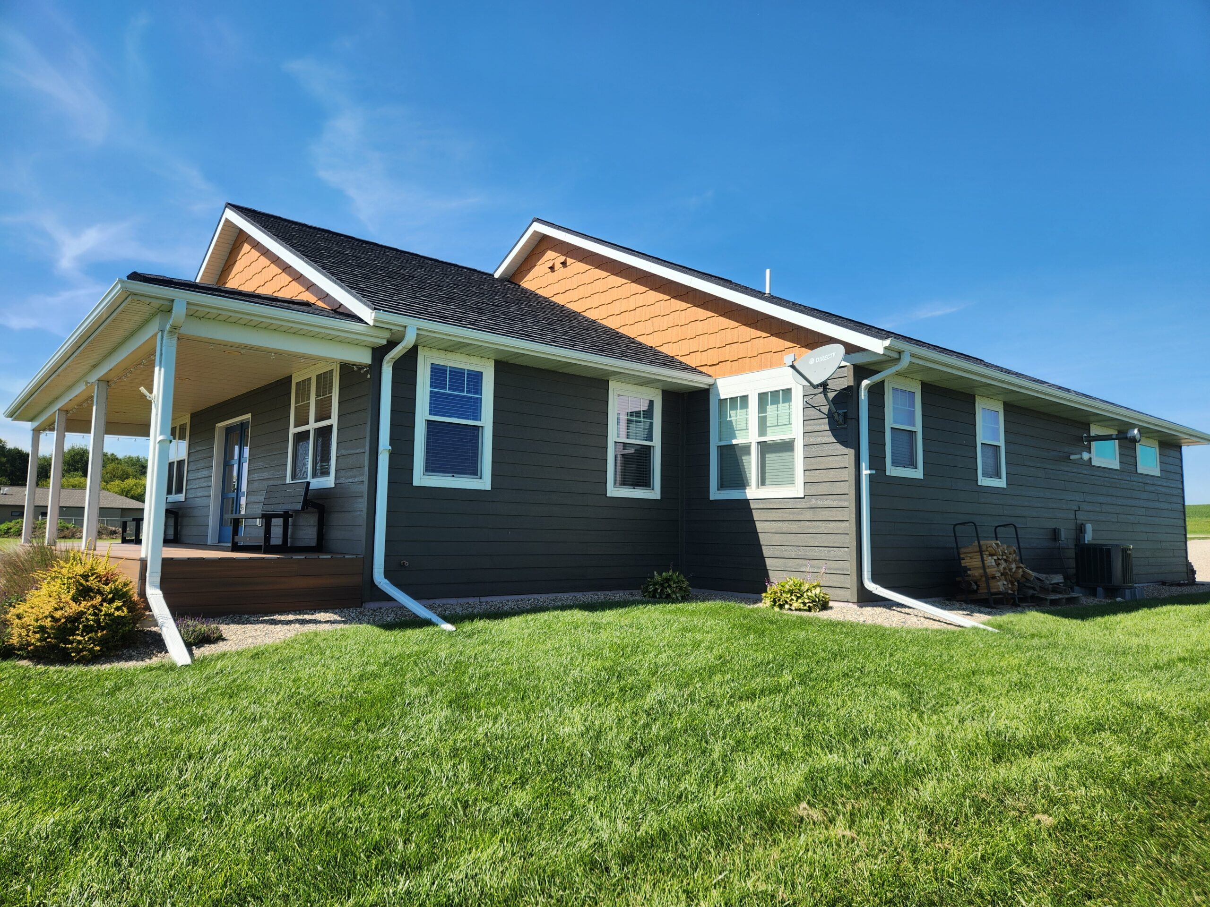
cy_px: 454
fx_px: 804
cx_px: 605
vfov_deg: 58.9
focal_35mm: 23
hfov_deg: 73.9
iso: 20
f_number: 1.8
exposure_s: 1/1123
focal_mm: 5.4
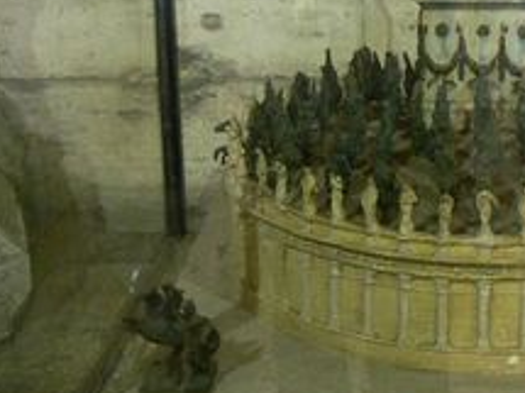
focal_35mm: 67
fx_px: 1016
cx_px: 474
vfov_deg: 21.9
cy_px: 171
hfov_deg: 27.9
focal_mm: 6
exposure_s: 1/10
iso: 200
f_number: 2.8
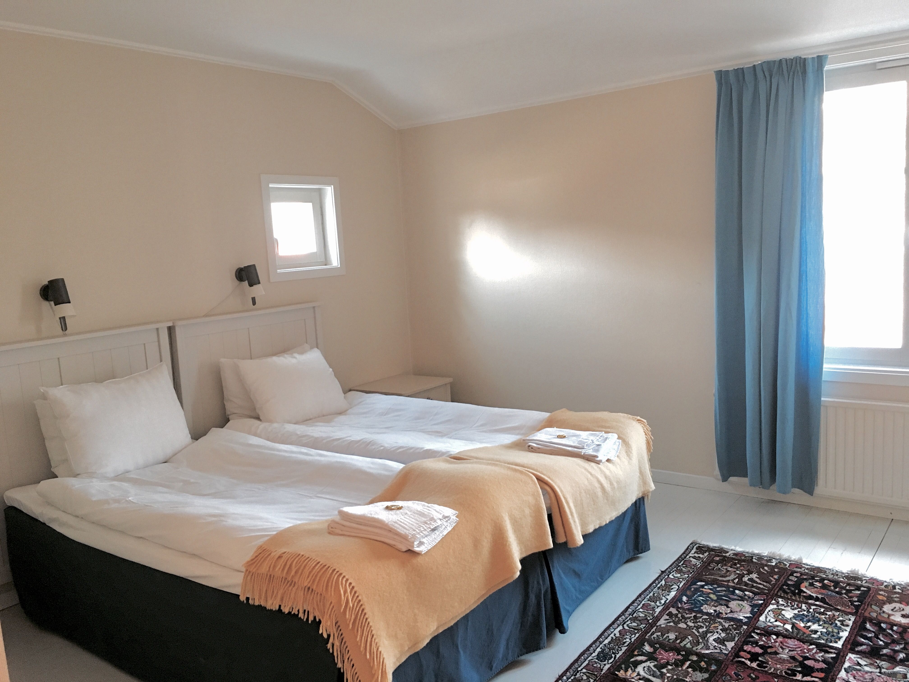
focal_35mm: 29
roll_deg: +2.7
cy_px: 341
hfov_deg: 61.7
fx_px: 762
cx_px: 454
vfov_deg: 48.2
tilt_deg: -7.9
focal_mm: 4.15
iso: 160
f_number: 2.2
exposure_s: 1/33
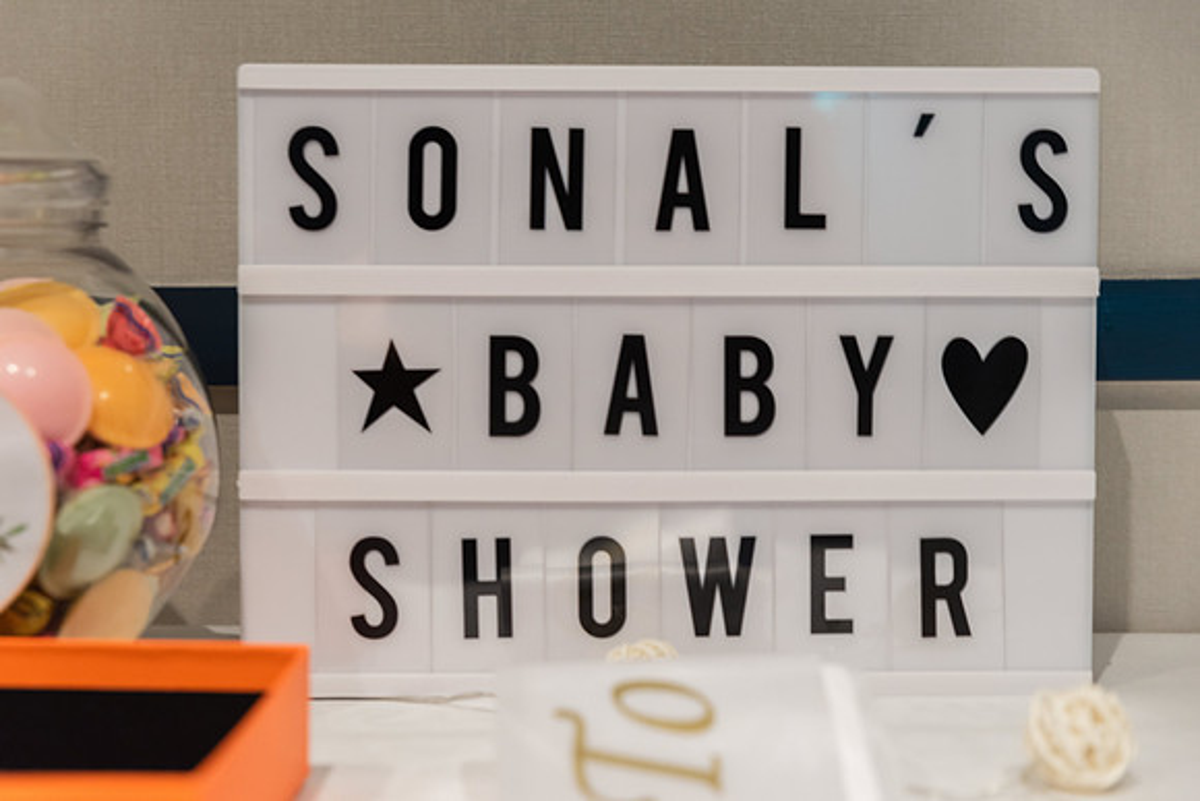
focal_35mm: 71
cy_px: 400
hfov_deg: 28.6
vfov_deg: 19.3
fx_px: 2358
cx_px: 600
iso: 1000
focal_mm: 70
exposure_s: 1/50
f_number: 4
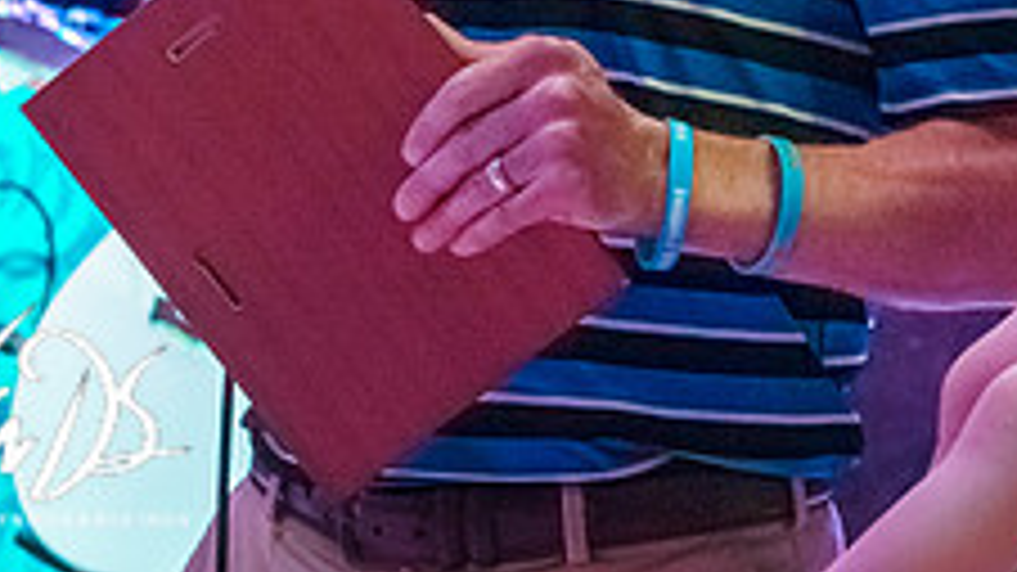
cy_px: -273
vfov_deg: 6.9
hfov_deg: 12.0
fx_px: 4691
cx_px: 1288
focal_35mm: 174
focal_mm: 55
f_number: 4.5
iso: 3200
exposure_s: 1/125
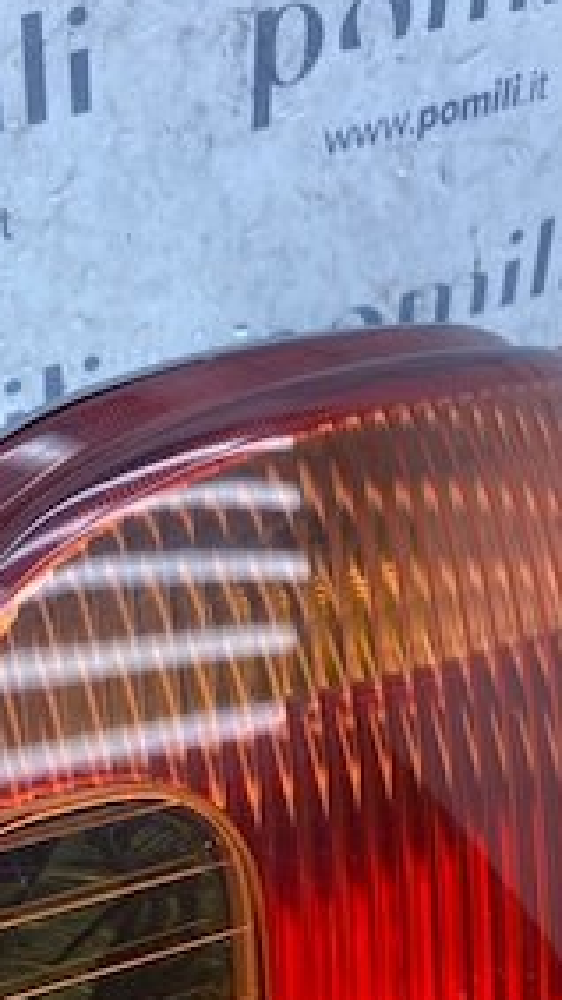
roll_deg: -15.9
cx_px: 247
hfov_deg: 18.8
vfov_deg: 30.5
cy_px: 996
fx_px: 1697
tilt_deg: -41.6
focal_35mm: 64
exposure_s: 1/552
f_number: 1.8
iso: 32
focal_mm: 4.25
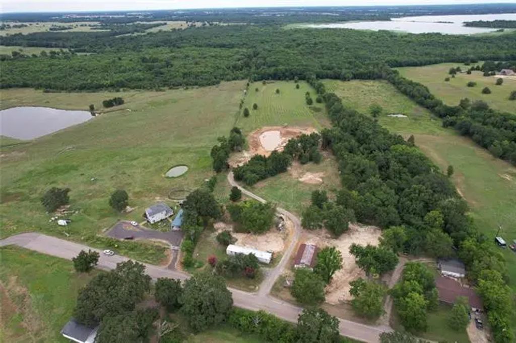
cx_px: 258
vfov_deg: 57.2
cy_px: 172
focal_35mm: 22
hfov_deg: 78.6
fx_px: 315
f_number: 2.8
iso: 110
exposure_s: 1/640
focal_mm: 8.38
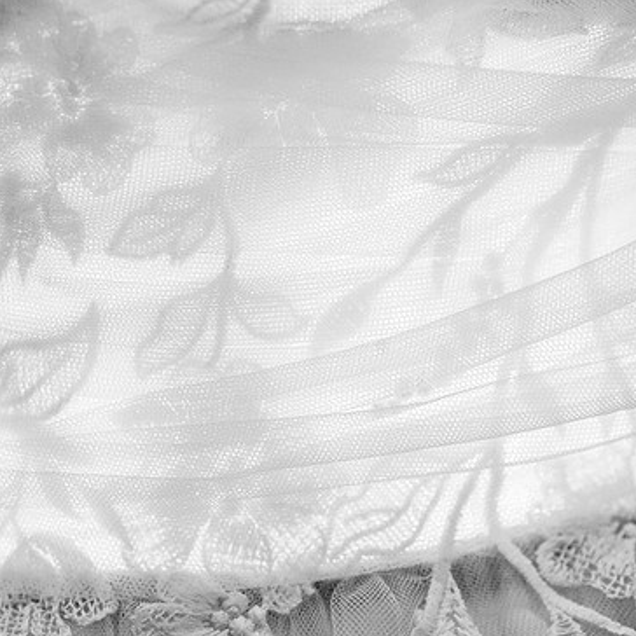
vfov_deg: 12.3
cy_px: 316
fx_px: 2952
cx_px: 138
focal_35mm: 142
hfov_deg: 12.3
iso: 2000
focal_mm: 105
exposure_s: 1/320
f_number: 4
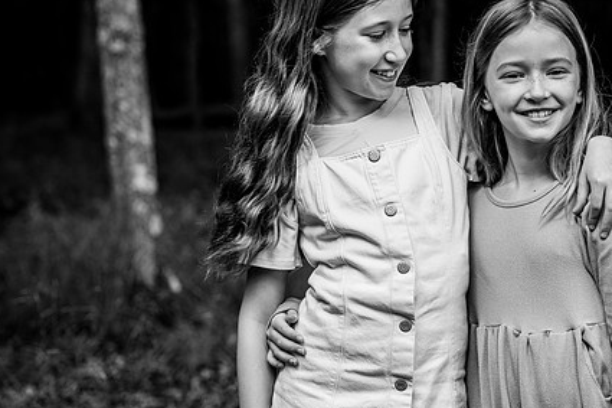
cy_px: 229
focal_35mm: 133
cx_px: 348
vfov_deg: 10.3
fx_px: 2260
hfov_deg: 15.4
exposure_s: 1/250
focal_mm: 85
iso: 200
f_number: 4
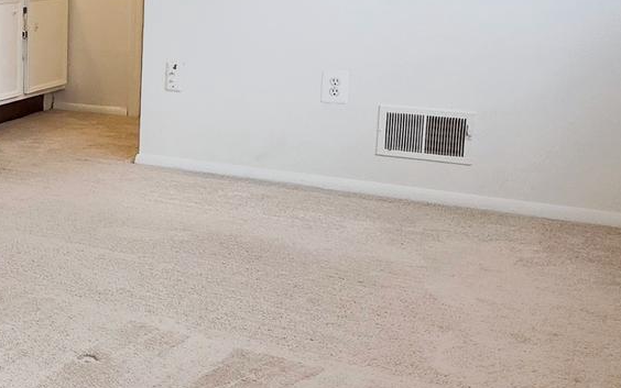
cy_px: 93
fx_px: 847
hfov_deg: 31.1
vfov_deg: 25.5
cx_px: -190
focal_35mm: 50
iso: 100
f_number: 1.9
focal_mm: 2.2
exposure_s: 1/120
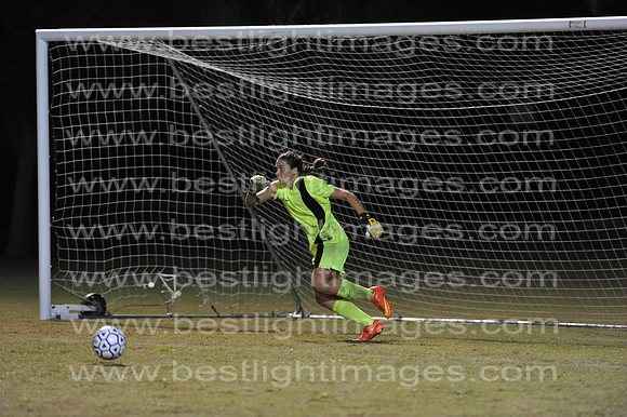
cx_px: 314
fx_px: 5222
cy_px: 208
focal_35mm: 300
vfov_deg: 4.6
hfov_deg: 6.9
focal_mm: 300
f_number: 4
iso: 5000
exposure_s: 1/400
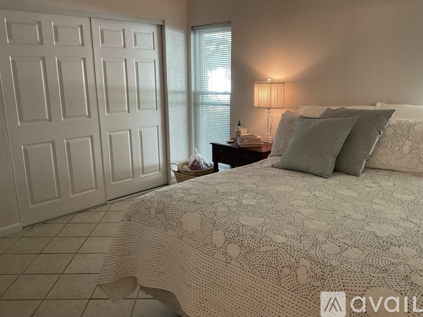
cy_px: 158
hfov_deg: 61.7
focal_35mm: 29
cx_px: 212
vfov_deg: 48.2
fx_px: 354
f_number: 1.8
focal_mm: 3
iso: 125
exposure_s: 1/60
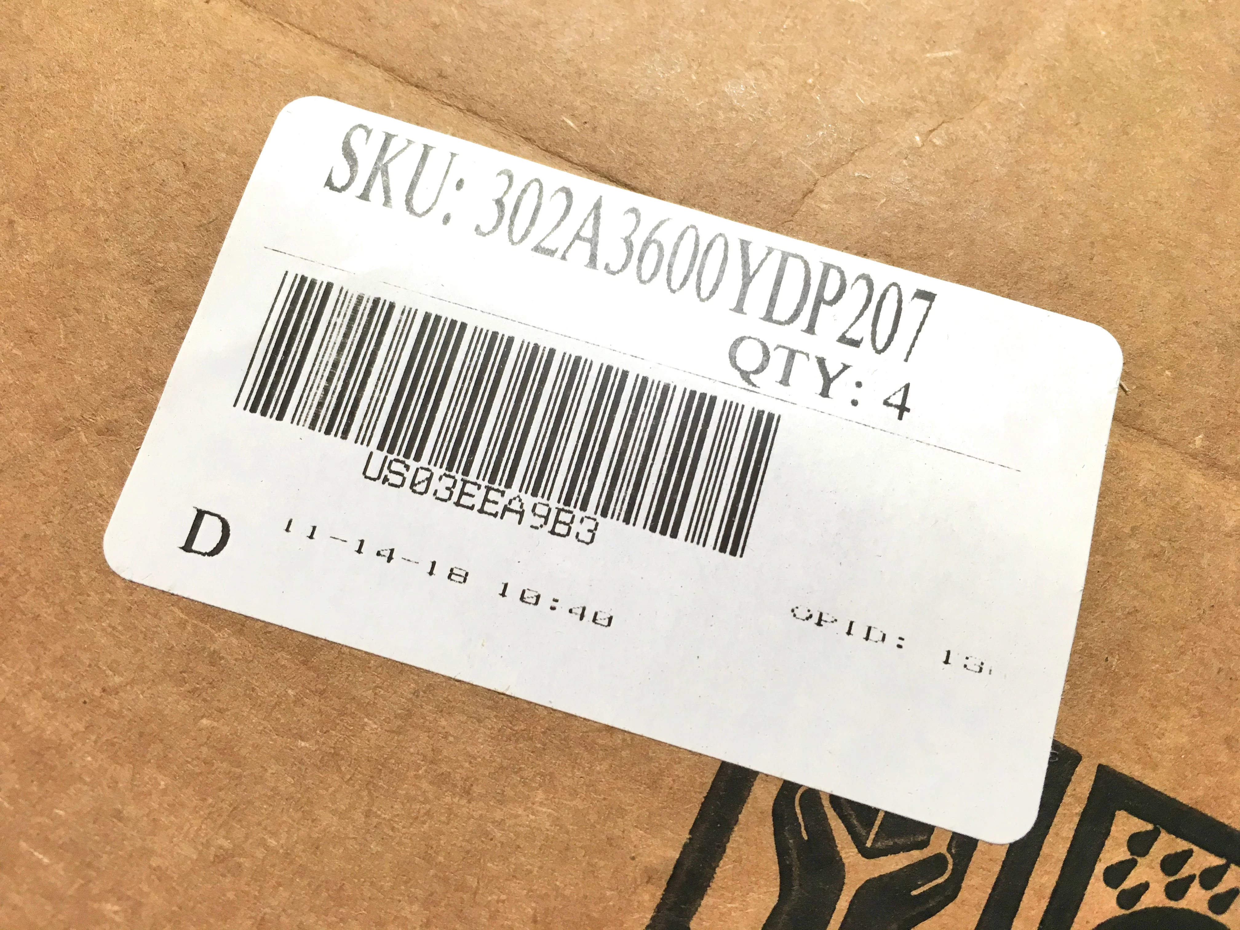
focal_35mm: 29
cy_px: 465
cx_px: 620
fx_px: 1039
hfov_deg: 61.7
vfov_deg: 48.2
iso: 25
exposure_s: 1/40
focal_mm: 4.15
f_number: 2.2
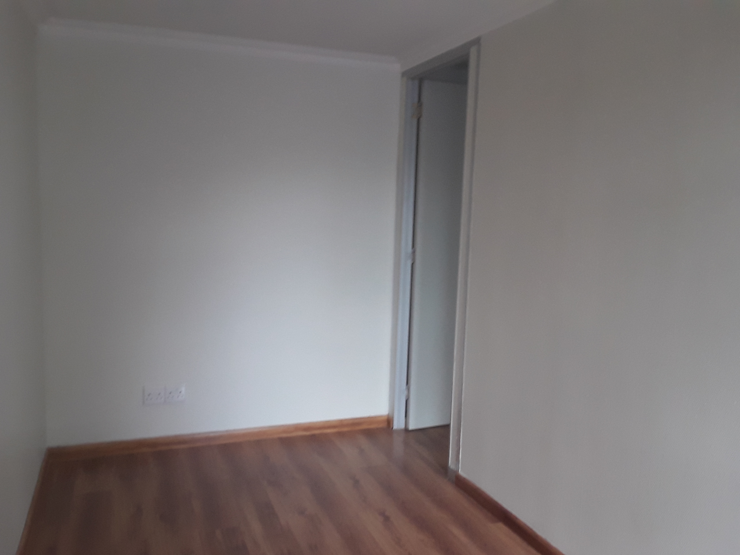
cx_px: 370
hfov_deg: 60.0
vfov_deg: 46.8
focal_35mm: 30
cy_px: 278
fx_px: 641
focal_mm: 2.2
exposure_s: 1/50
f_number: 1.9
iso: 100
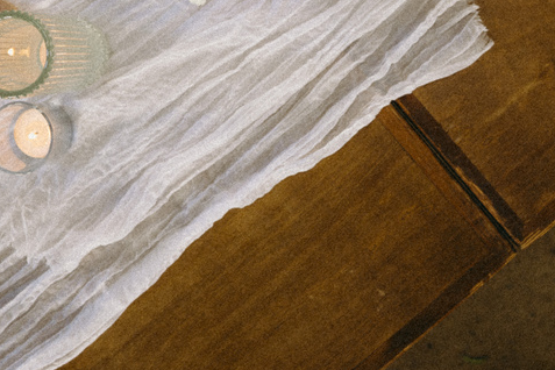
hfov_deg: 35.0
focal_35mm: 57
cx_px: 249
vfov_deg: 21.7
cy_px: -94
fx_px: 879
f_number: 2.8
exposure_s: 1/100
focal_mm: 17
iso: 400
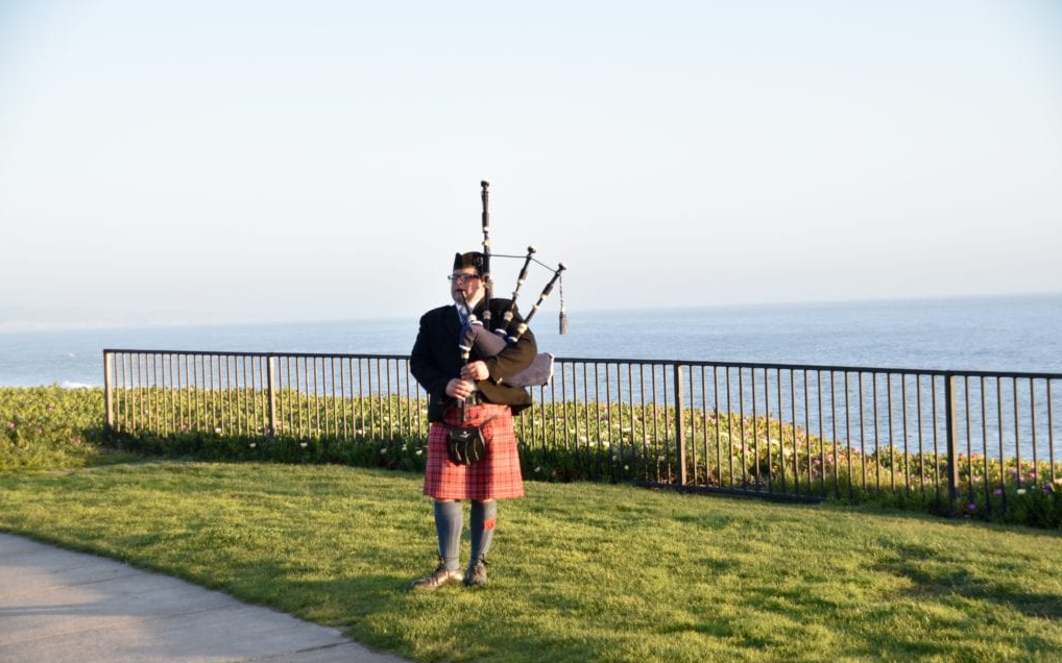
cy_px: 340
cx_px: 530
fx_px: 2315
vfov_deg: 16.3
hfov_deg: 25.8
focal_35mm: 80
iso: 200
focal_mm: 52
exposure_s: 1/160
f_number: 6.3
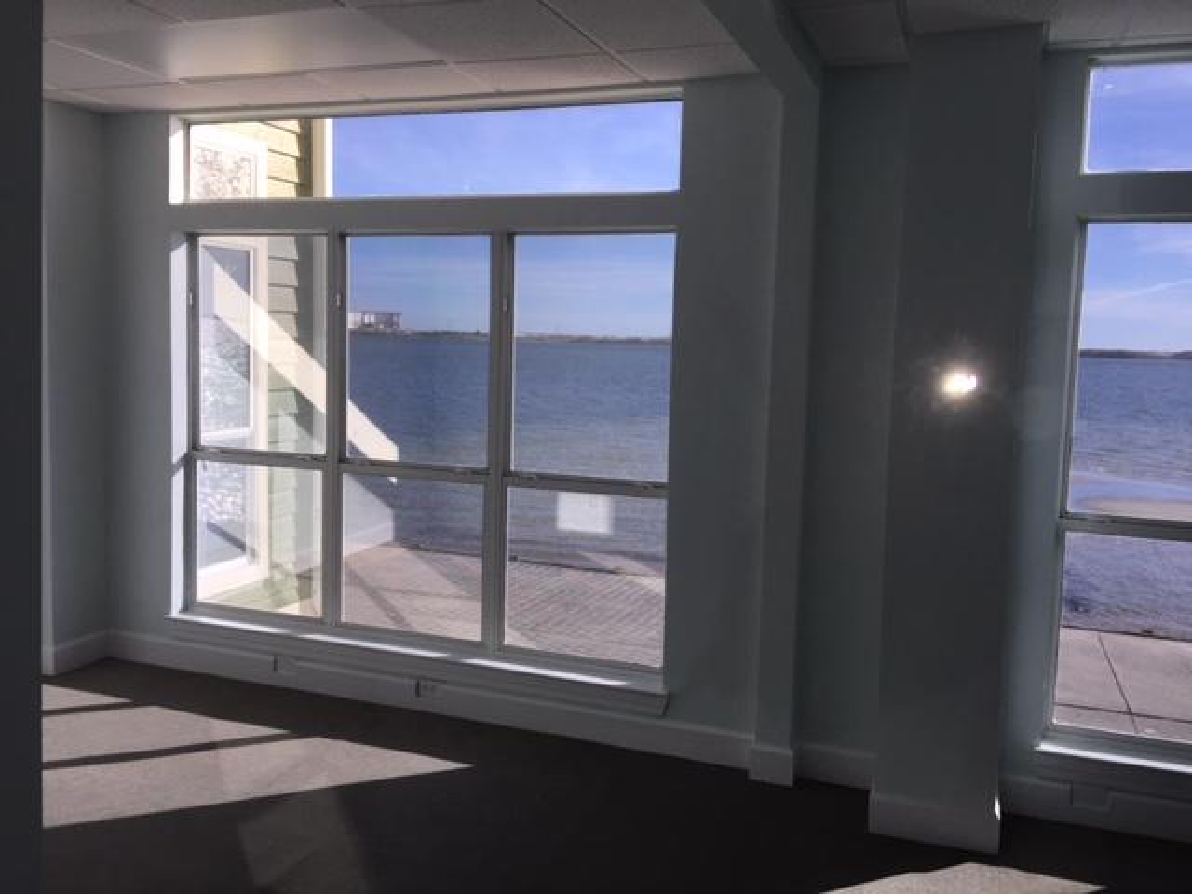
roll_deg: -2.5
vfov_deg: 48.2
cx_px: 596
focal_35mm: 29
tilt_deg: -5.1
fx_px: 999
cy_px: 447
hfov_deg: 61.7
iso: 40
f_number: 2.2
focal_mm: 4.15
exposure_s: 1/608
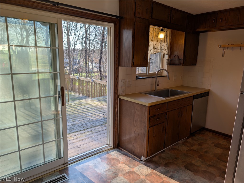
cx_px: 122
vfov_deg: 56.9
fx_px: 169
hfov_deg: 71.5
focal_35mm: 24
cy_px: 92
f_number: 1.68
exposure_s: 1/244
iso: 23
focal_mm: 6.9
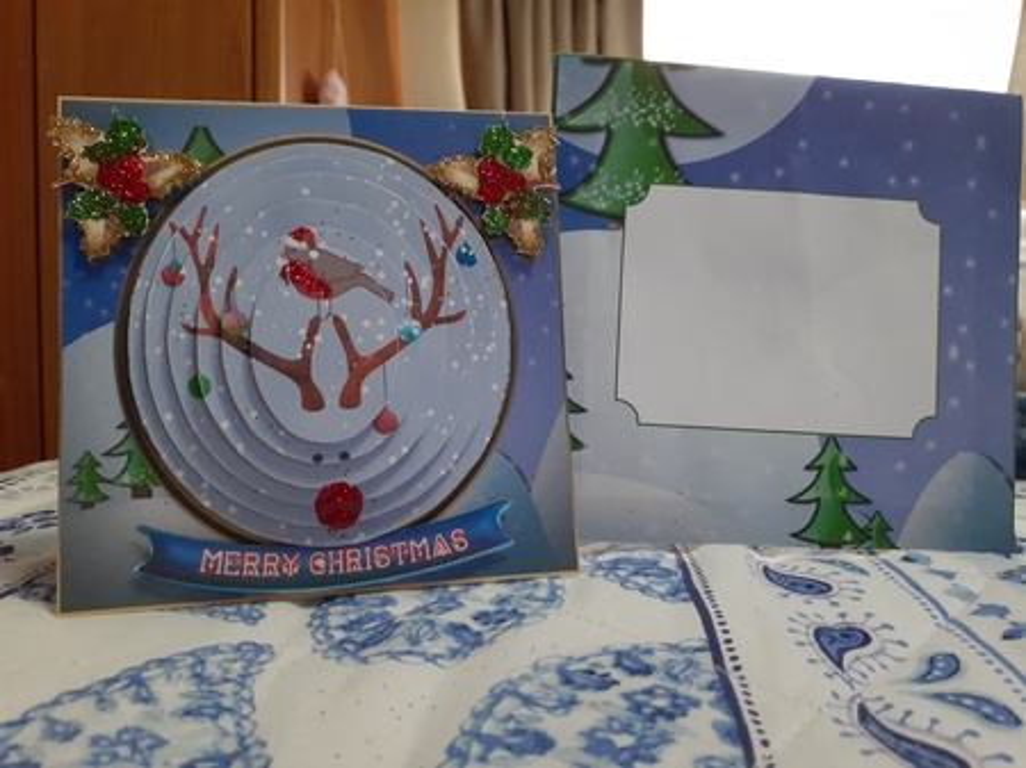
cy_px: 384
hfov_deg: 65.4
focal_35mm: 27
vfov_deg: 51.3
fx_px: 800
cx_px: 513
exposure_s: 1/60
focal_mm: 3.6
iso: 320
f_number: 1.9
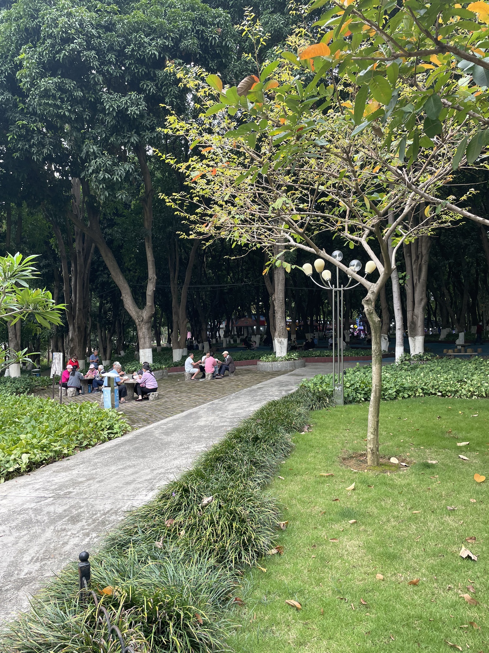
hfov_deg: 53.1
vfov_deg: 67.3
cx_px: 244
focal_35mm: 26
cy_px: 326
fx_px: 490
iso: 40
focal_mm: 4.2
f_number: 1.6
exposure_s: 1/121
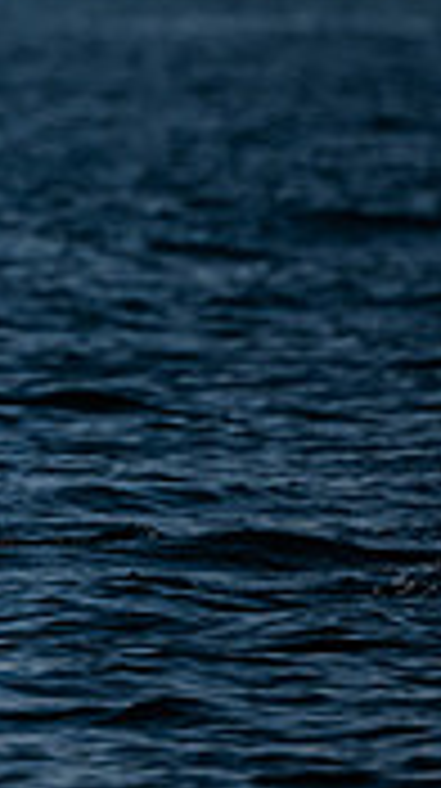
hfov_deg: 0.6
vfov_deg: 1.2
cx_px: -1034
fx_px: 39215
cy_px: -15
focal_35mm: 1880
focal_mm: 400
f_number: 5.6
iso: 400
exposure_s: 1/5000
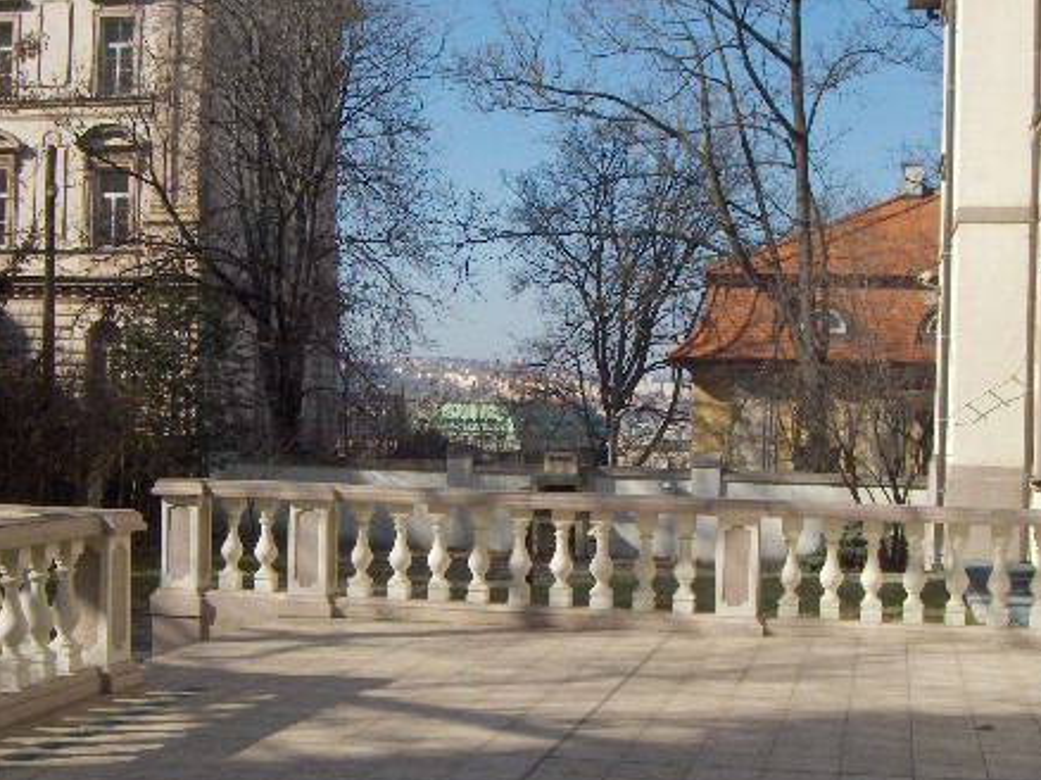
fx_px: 1713
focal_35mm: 57
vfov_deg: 25.6
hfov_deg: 33.8
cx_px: 525
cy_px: 435
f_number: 4.8
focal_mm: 8
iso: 53
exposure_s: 1/483
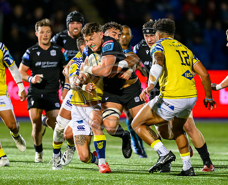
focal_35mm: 634
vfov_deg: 2.5
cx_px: 127
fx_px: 4307
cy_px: 112
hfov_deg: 3.0
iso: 8000
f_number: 2.8
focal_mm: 400
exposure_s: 1/1600
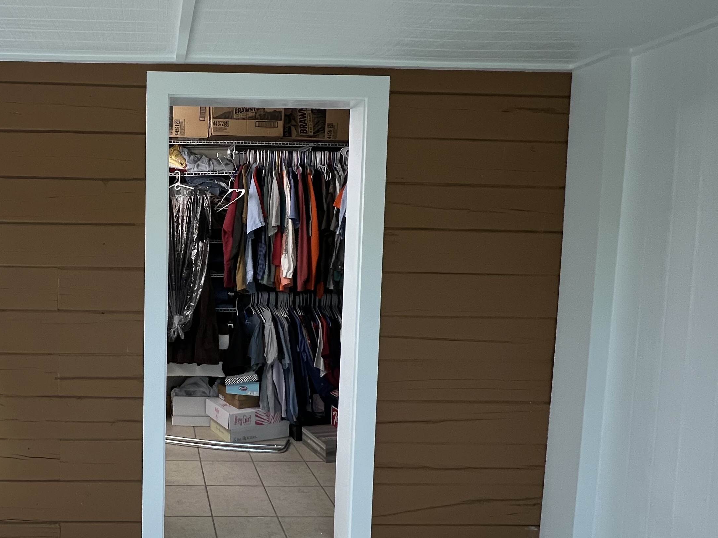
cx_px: 165
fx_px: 498
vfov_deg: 56.8
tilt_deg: -4.0
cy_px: 267
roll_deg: -1.0
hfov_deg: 66.3
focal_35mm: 24
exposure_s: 1/60
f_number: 1.8
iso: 250
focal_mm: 1.57
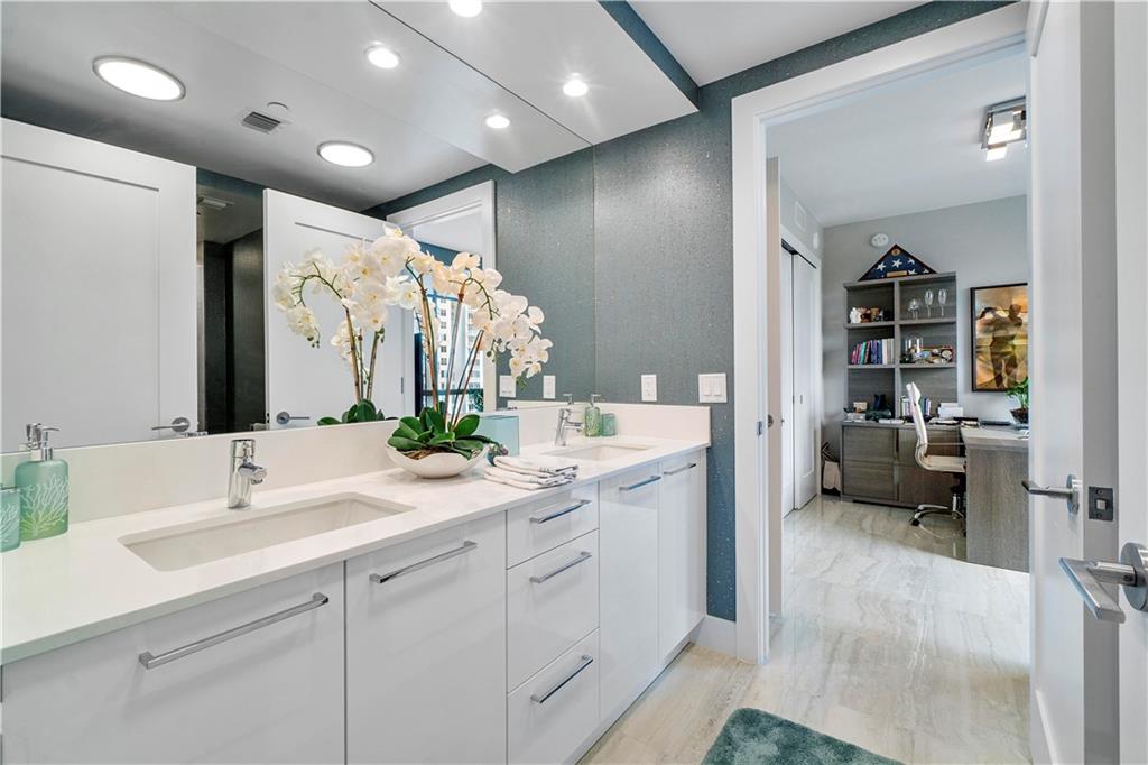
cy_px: 382
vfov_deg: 77.3
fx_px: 478
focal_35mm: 15
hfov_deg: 100.4
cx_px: 574
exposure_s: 1/2.5
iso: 160
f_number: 11
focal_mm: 10
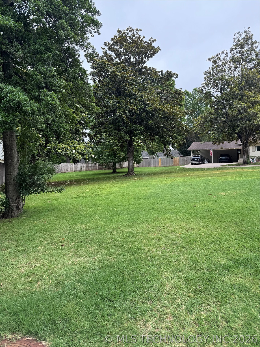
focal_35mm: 24
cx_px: 130
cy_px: 174
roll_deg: +0.4
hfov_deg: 56.8
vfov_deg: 71.6
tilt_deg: -0.4
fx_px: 240
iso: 80
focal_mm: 6.76
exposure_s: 1/832
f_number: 1.78
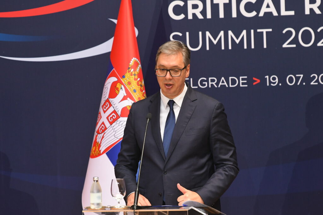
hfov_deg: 6.9
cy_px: 108
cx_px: 162
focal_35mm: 300
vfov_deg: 4.6
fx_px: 2692
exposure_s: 1/640
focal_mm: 200
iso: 2000
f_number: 4
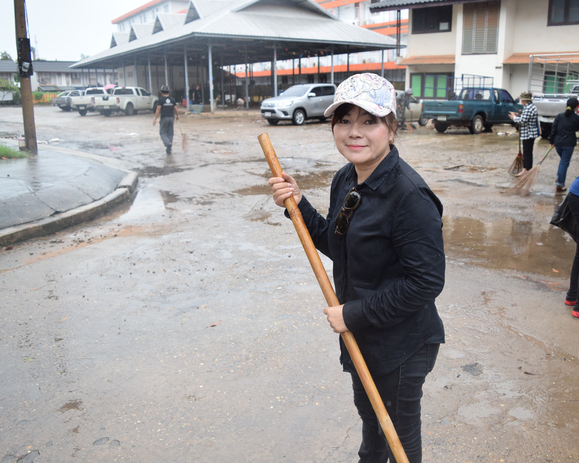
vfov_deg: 47.1
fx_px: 531
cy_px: 232
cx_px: 342
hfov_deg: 56.8
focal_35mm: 31
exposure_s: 1/1000
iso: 800
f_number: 3.5
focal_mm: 18
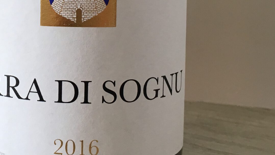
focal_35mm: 75
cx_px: 16
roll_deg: +0.5
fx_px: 547
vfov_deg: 15.9
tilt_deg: -8.6
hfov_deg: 27.0
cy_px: 16
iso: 40
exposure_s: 1/33
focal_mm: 4.15
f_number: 2.2
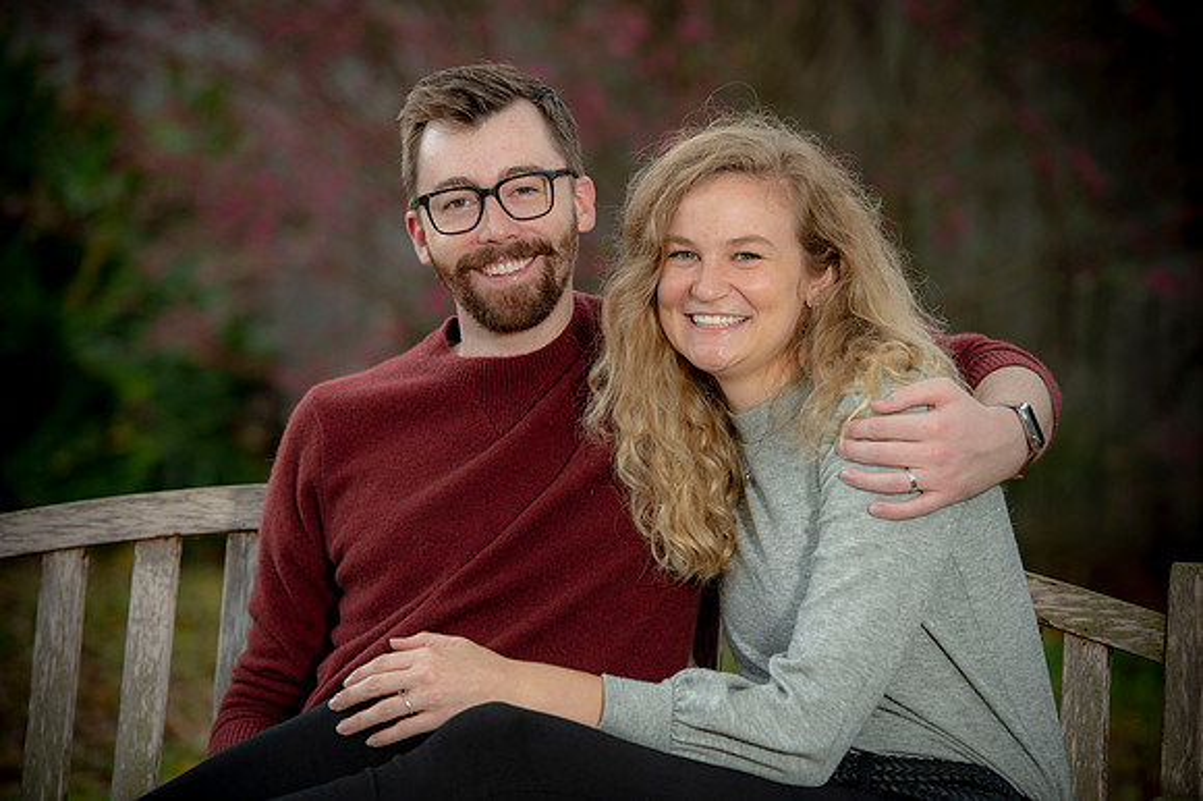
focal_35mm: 160
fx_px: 5343
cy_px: 400
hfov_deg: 12.8
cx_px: 602
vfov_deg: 8.6
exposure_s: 1/200
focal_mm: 160
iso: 160
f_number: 3.5
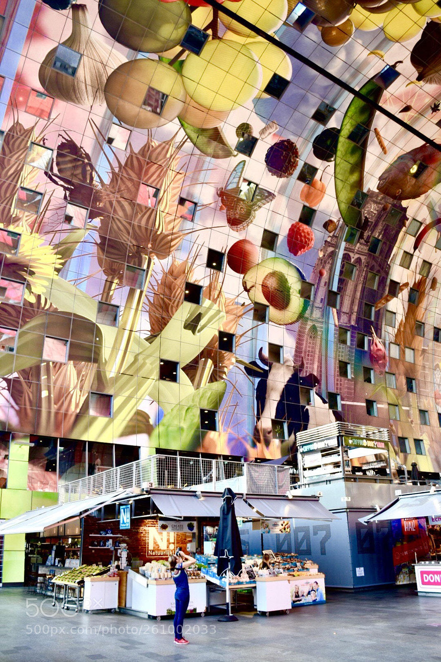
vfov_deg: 67.4
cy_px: 331
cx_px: 220
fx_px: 496
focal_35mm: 27
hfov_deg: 47.9
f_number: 8
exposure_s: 1/13
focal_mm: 18
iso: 100
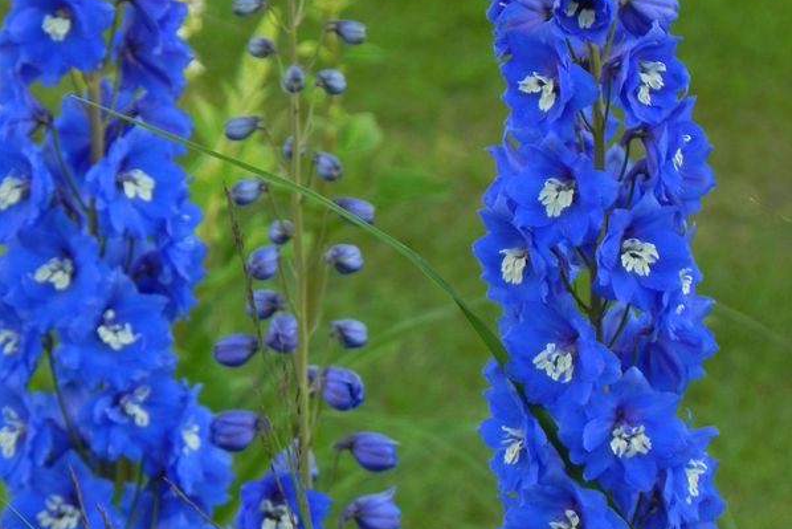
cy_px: 300
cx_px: 396
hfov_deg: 7.0
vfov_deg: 4.7
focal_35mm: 295
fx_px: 6491
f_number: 5
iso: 160
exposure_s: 1/160
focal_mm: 37.7
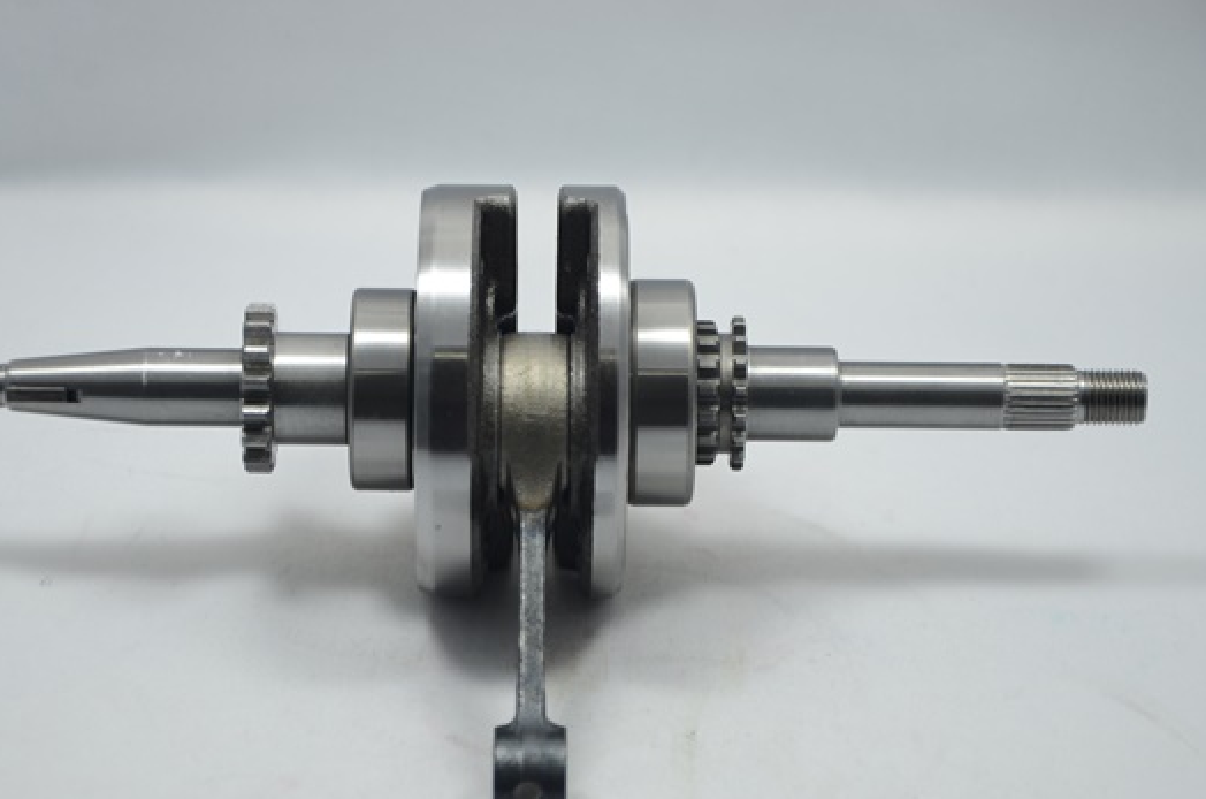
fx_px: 4045
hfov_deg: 17.0
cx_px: 568
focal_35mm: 121
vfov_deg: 11.3
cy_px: 454
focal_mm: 70
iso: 160
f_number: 6.3
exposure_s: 1/60
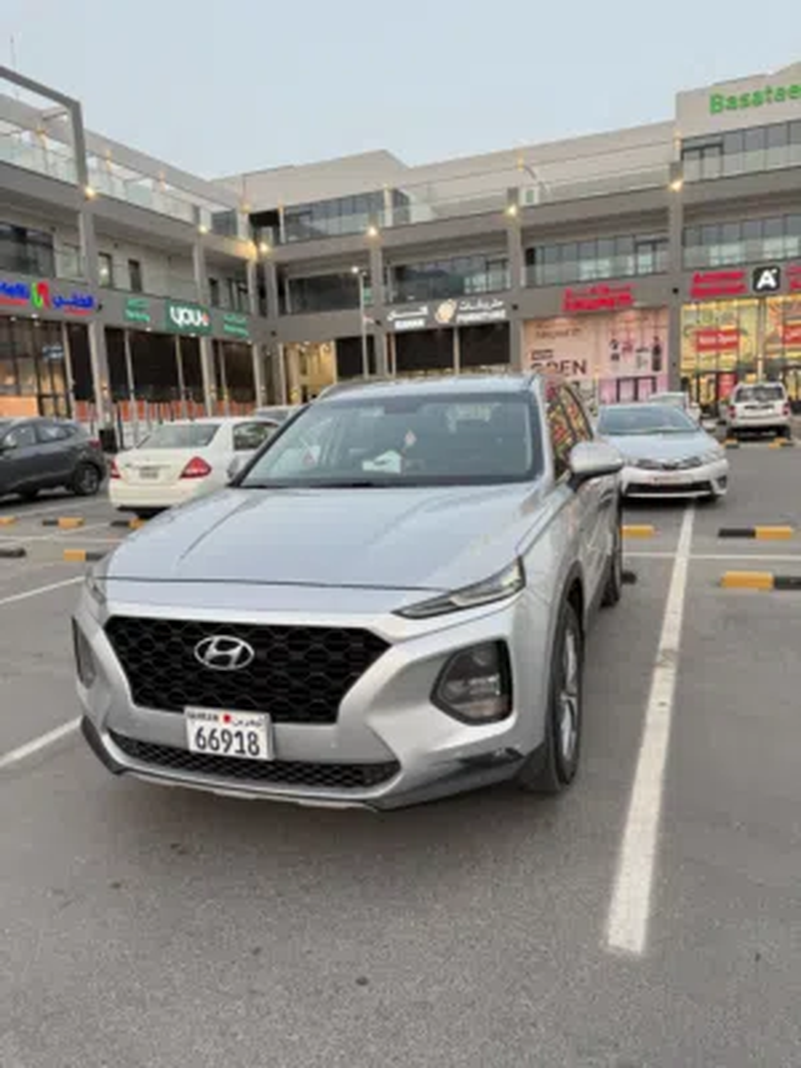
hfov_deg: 56.8
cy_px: 534
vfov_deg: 71.6
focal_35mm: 24
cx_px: 400
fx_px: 740
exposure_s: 1/121
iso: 100
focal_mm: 6.76
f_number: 1.78
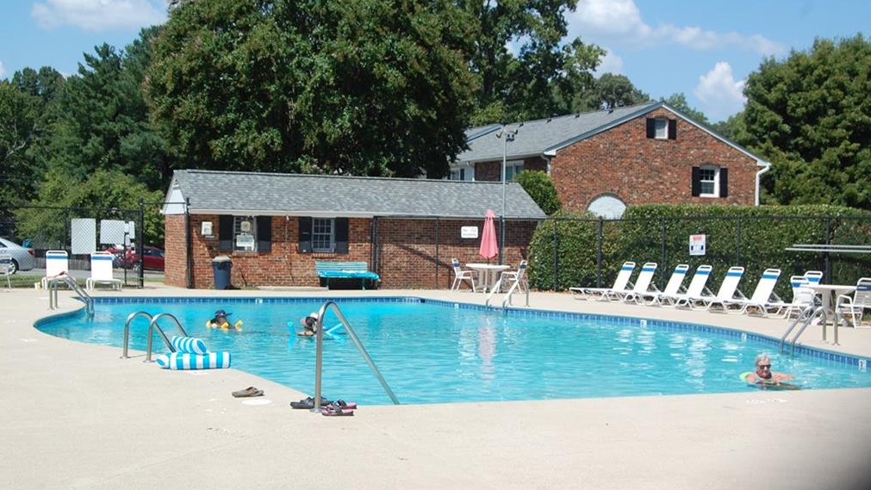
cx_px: 433
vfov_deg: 22.2
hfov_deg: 38.5
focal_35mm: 54
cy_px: 232
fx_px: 1247
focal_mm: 34
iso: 200
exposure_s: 1/320
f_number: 9
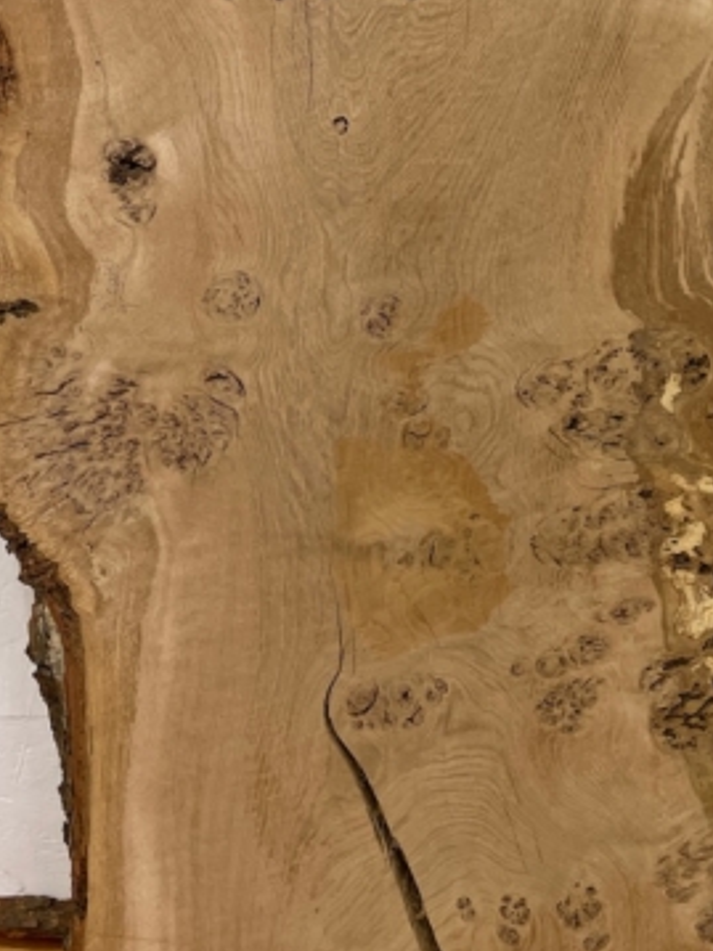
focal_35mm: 58
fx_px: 1594
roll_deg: -1.1
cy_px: 278
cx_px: 302
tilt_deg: -16.6
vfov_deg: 32.8
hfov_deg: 25.2
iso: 100
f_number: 1.6
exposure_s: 1/100
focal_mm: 4.2
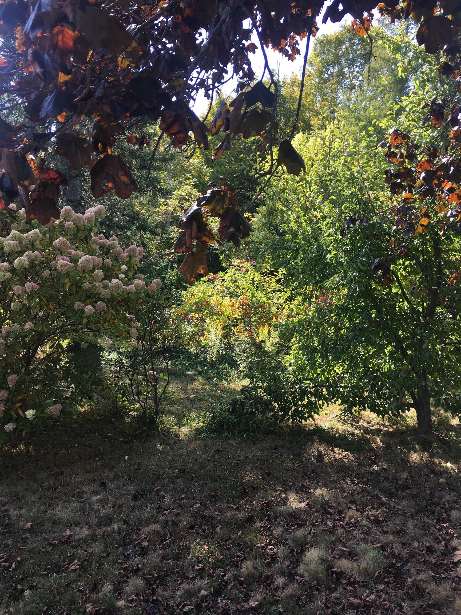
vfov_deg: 61.7
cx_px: 230
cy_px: 308
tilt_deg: -5.6
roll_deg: -0.1
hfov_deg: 48.2
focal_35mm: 29
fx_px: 515
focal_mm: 4.15
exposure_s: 1/272
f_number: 2.2
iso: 25
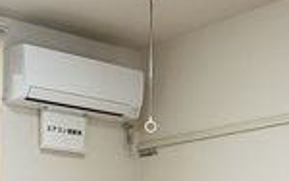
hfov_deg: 26.1
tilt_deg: -3.2
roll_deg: +1.6
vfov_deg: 15.0
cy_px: 291
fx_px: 623
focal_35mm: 79
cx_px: 116
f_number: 2.2
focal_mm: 2.22
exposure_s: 1/121
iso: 250
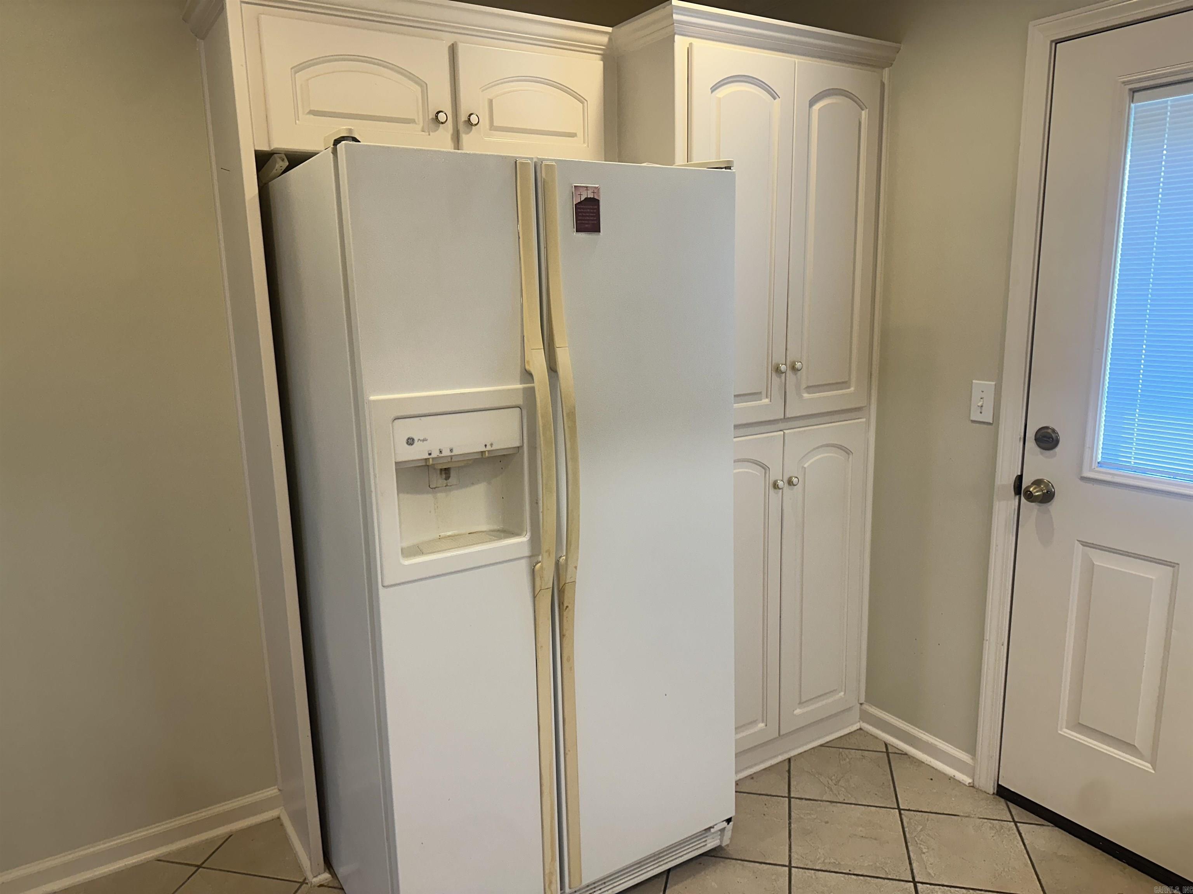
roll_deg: +1.3
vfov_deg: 56.8
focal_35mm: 24
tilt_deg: -10.8
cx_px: 596
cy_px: 447
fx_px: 827
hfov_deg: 71.6
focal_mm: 6.86
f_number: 1.78
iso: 125
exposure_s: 1/120
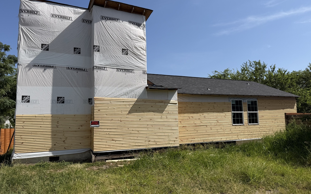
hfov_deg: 70.4
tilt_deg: +5.0
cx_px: 154
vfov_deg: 47.6
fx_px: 220
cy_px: 100
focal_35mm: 26
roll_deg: +2.2
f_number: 1.78
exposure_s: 1/6711
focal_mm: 6.76
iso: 80
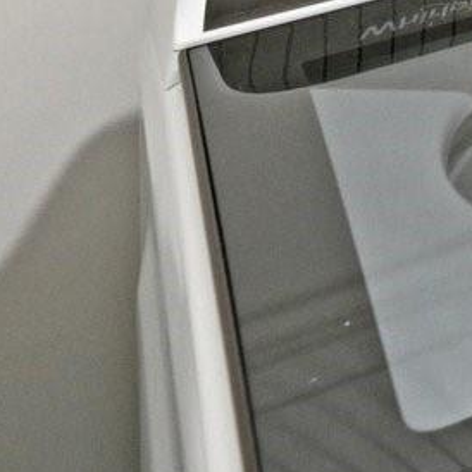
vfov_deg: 14.5
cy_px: -592
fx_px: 1373
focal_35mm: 89
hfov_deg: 10.4
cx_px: 1537
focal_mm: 14
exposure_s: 1/13
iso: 400
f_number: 8
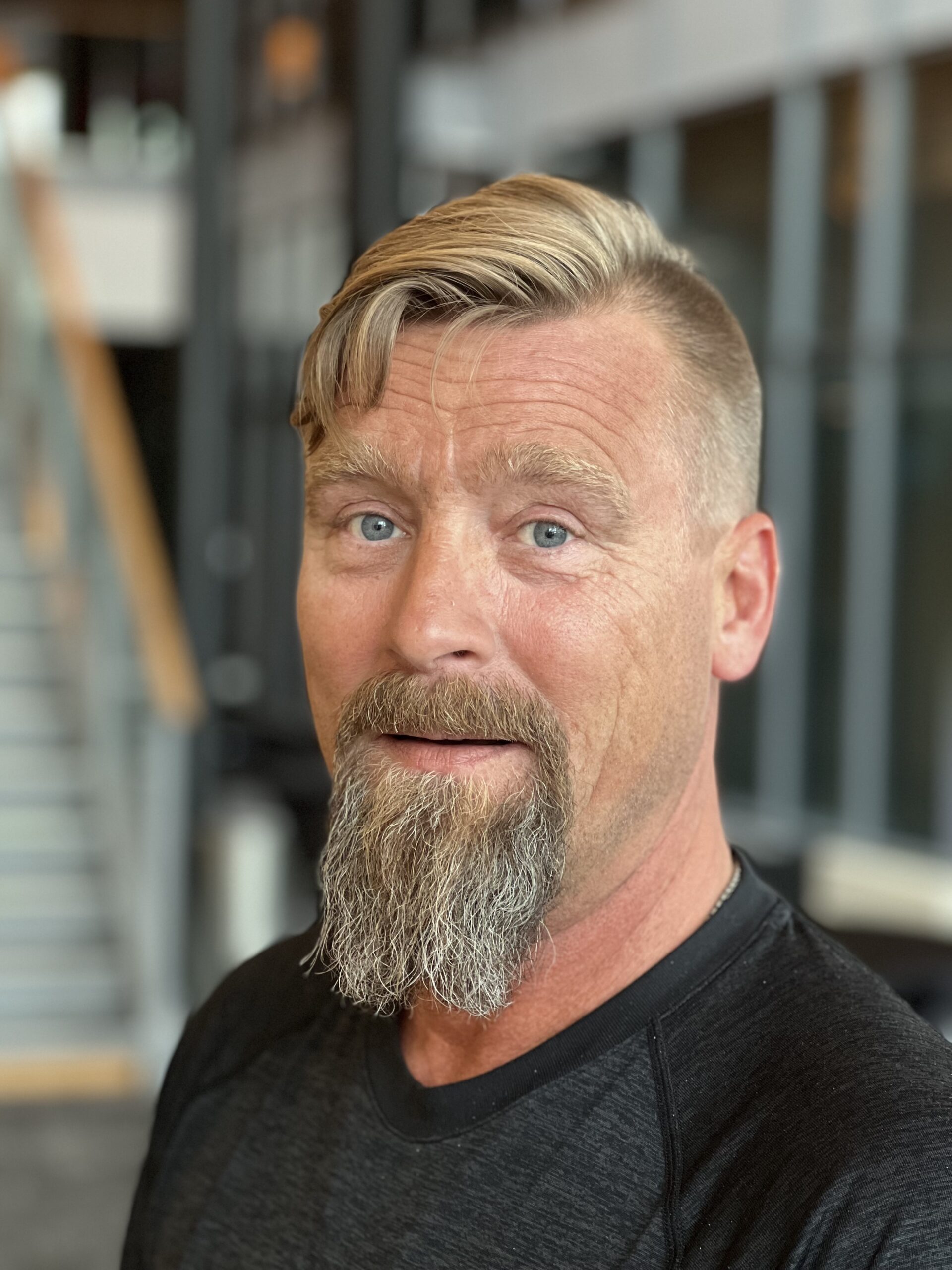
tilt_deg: -0.9
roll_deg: -1.3
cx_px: 476
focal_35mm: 77
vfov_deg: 25.3
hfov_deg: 19.1
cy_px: 635
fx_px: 2824
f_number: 2.8
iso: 250
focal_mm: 9
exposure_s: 1/39
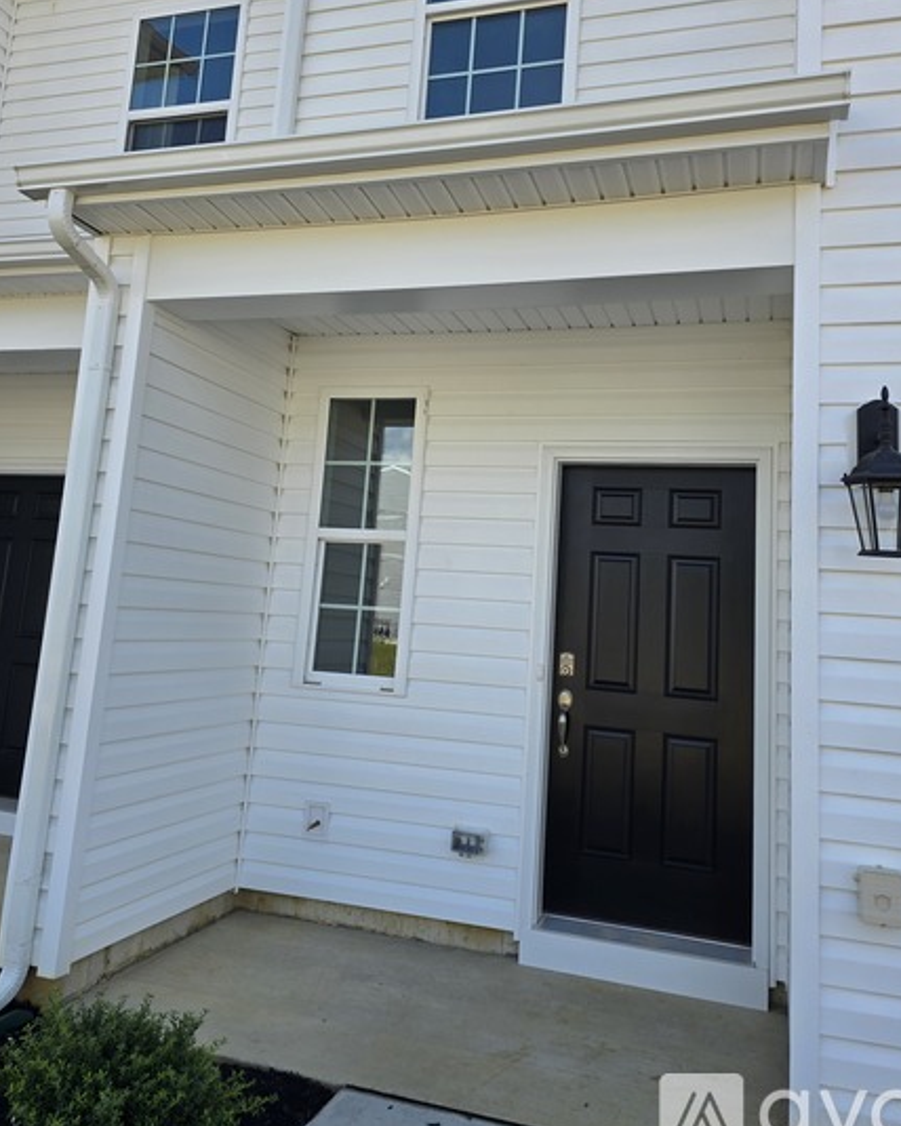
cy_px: 456
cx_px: 474
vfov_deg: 61.7
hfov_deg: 51.5
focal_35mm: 28
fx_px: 933
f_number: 1.7
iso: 12
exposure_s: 1/346
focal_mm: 6.3
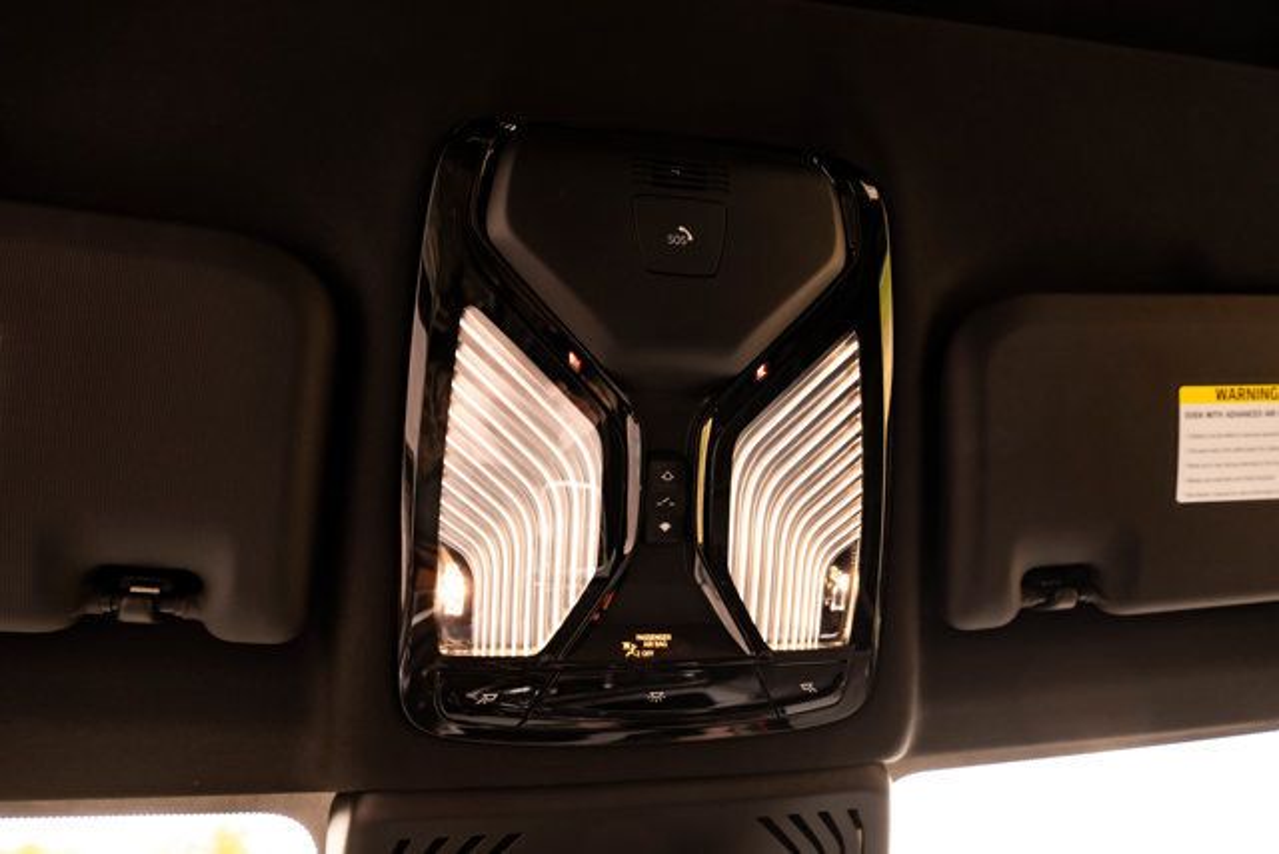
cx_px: 640
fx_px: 924
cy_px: 427
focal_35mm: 26
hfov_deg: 69.4
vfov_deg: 49.6
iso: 640
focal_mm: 26
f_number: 5.6
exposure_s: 1/200
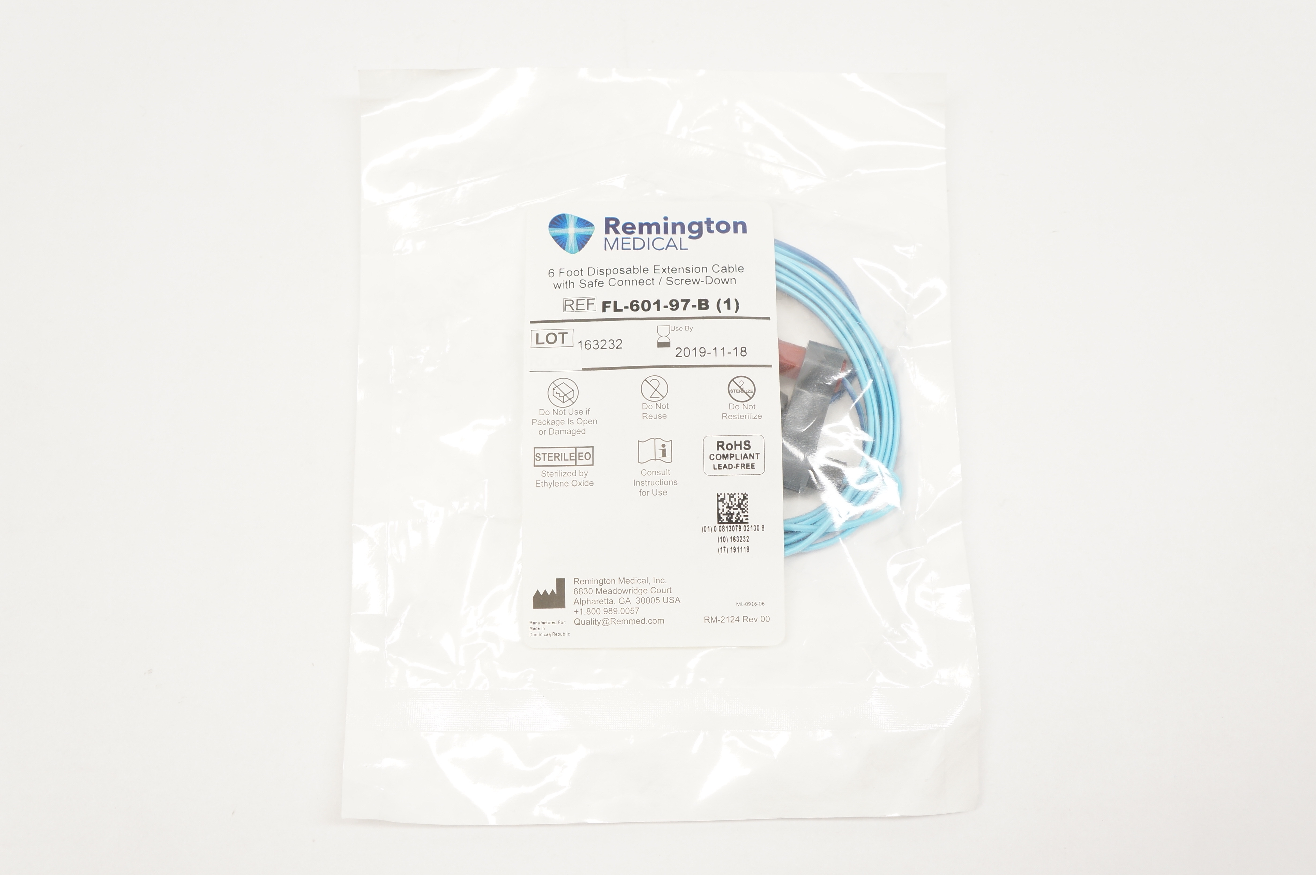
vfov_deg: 36.8
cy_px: 438
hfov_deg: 53.2
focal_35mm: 36
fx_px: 1315
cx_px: 658
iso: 400
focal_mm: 24
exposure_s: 1/60
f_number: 5.6
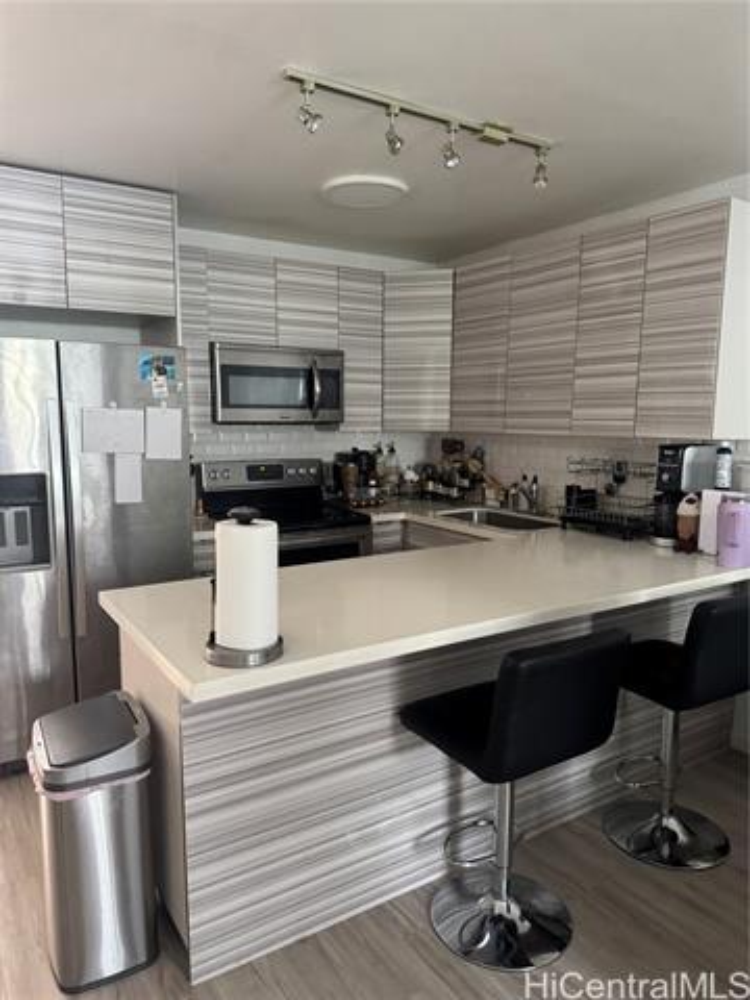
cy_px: 500
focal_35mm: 24
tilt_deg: -10.9
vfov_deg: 71.6
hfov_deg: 56.8
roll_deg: -2.1
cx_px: 375
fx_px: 693
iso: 640
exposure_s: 1/60
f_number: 1.78
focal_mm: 6.76
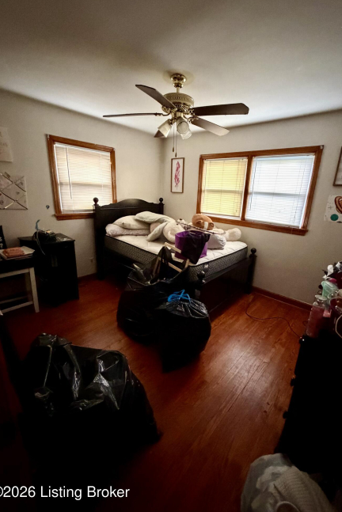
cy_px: 252
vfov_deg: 100.4
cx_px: 188
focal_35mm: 15
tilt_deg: -16.3
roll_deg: -2.3
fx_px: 214
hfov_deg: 77.2
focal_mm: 2.22
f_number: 2.2
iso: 1250
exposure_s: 1/40
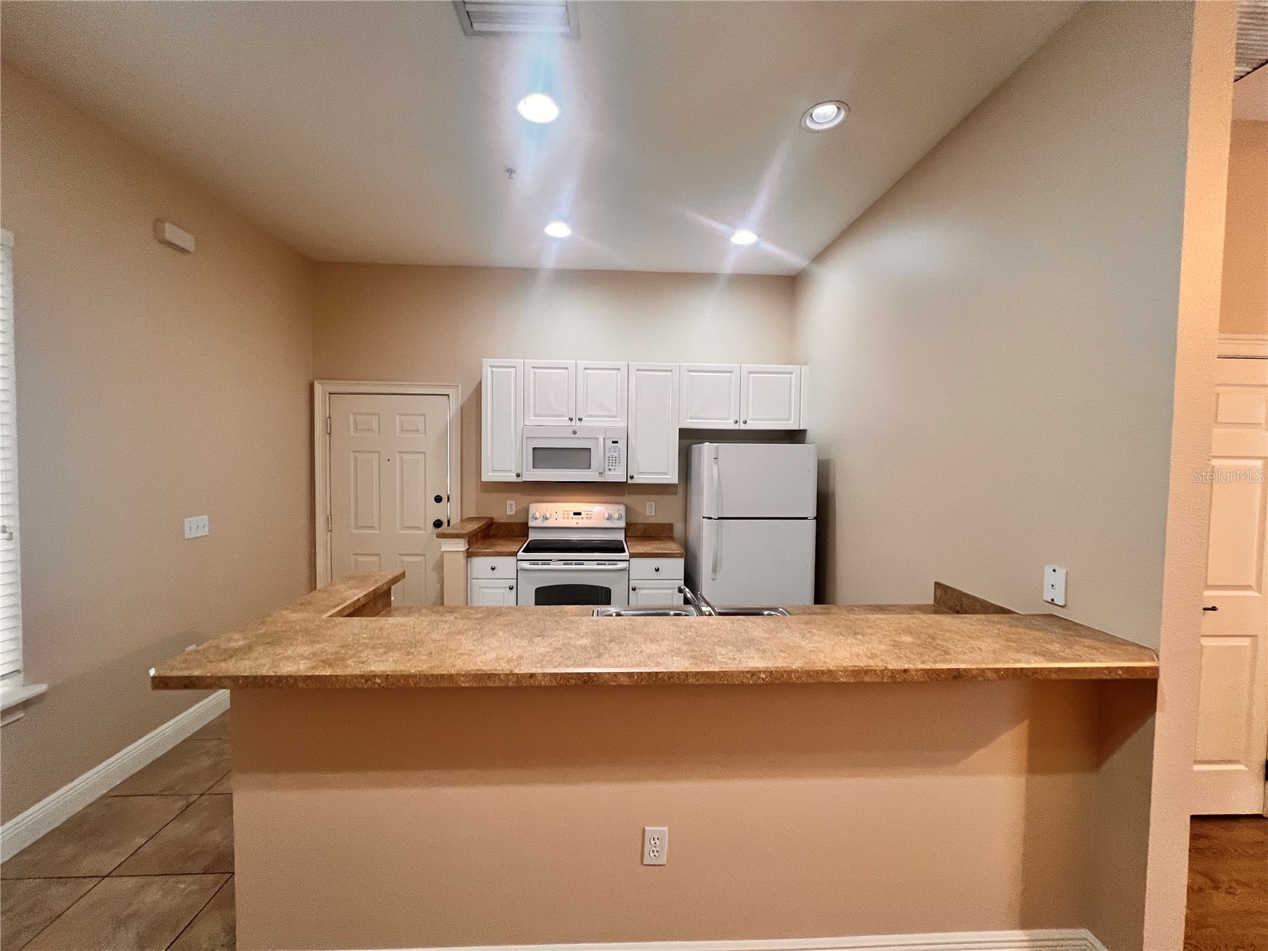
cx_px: 634
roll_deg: -1.4
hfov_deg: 106.2
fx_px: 476
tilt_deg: -1.2
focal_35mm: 13
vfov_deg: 89.9
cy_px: 476
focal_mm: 1.57
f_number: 1.8
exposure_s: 1/120
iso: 200
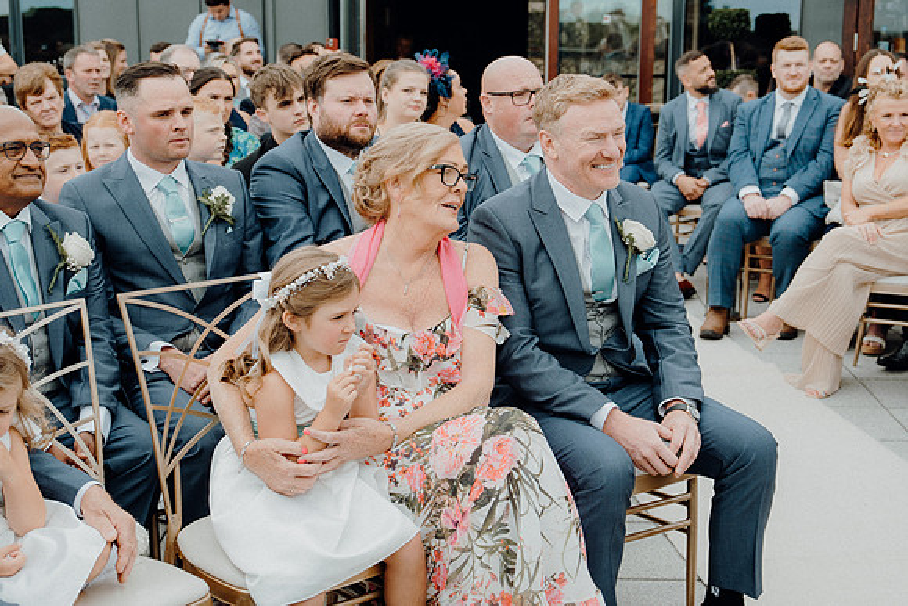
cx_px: 454
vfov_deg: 26.0
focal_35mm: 52
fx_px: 1312
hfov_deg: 38.2
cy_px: 303
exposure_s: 1/500
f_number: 3.5
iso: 125
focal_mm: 35
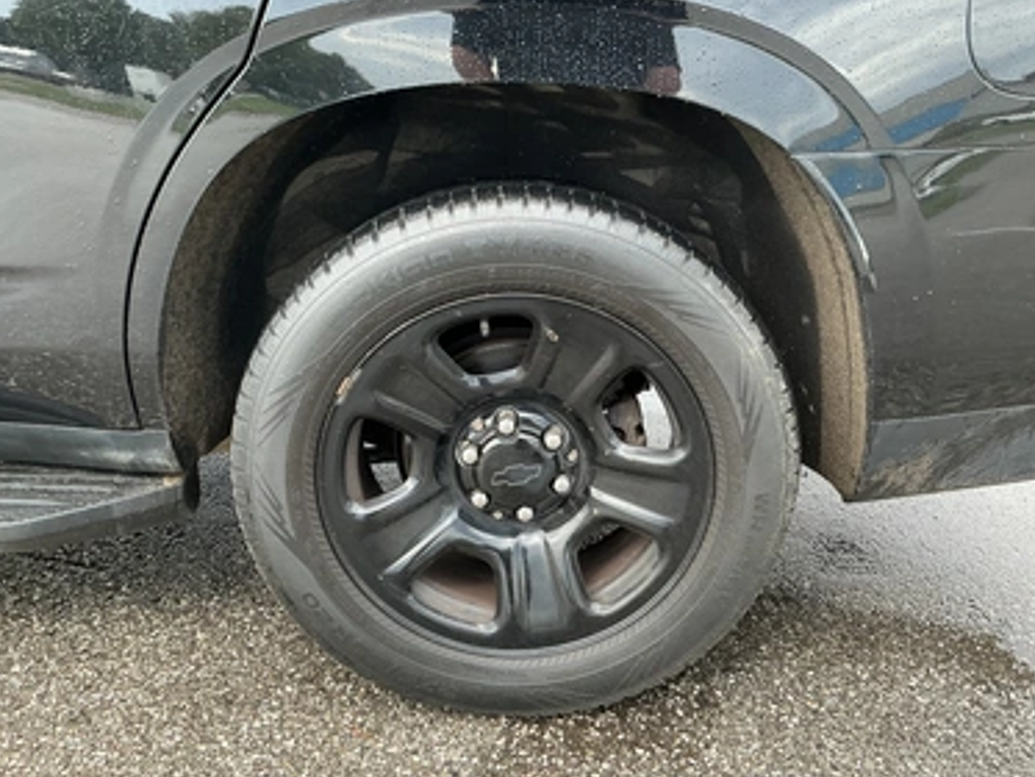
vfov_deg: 46.8
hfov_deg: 59.9
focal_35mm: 30
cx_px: 519
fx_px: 897
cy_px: 394
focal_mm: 3
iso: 64
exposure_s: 1/122
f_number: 1.8
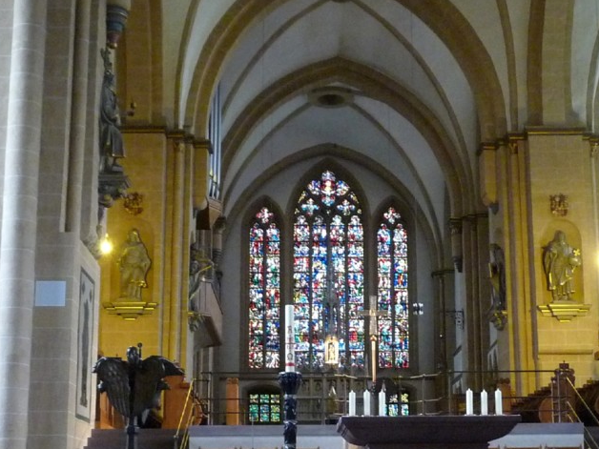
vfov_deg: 26.5
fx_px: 952
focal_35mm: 55
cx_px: 363
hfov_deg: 34.8
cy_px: 278
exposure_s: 1/3.2
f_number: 3.3
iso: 400
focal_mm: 4.7
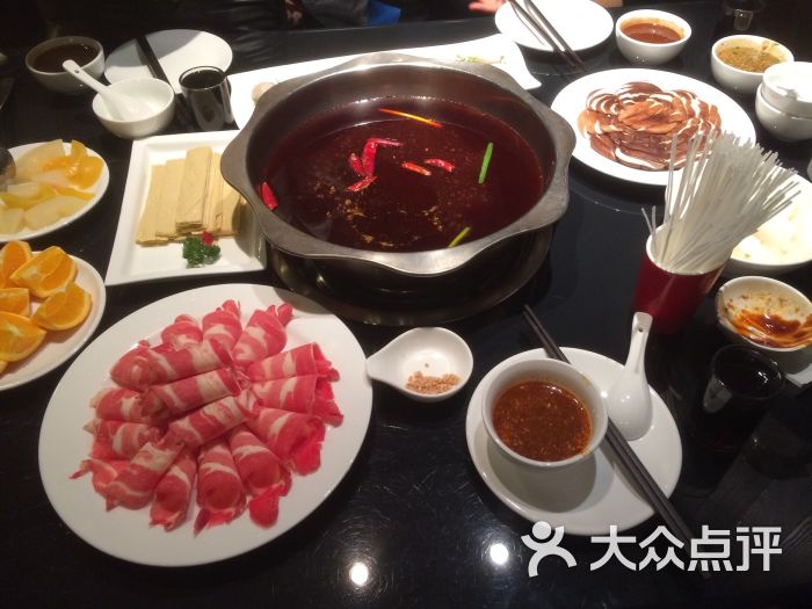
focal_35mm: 29
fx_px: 680
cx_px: 406
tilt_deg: -48.8
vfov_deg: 48.2
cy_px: 304
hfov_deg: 61.7
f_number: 2.2
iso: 200
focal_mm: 4.15
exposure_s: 1/33
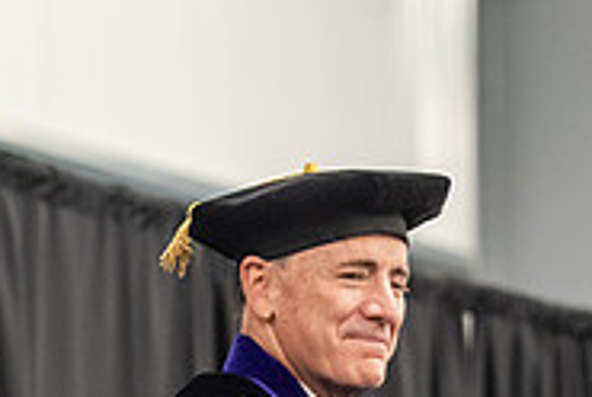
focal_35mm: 313
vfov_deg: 4.4
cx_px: 525
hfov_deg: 6.6
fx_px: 5155
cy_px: 514
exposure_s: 1/200
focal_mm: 100
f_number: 3.2
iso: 3200
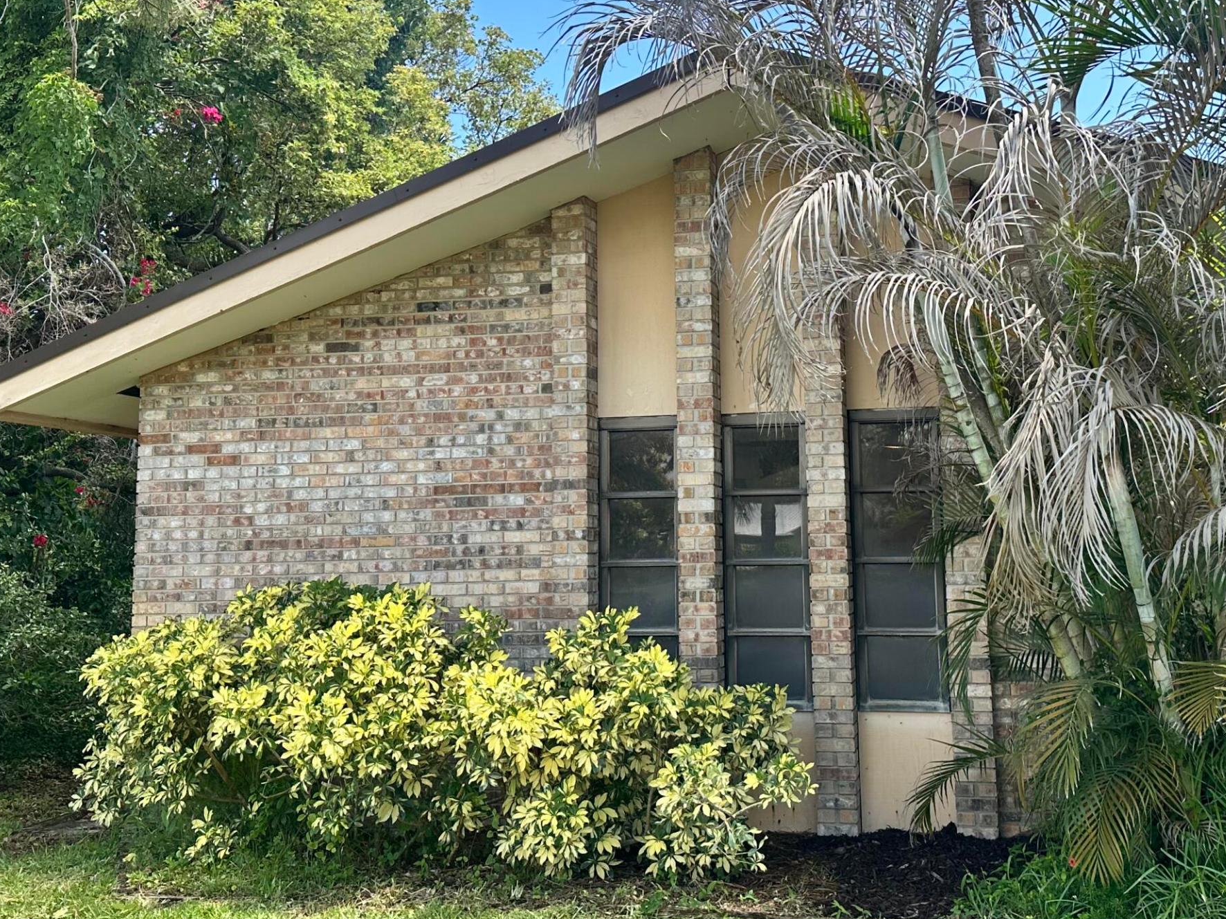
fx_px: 1381
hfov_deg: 47.6
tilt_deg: +7.2
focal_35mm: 39
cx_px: 725
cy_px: 367
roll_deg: +0.2
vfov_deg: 36.7
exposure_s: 1/1009
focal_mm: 6.86
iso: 80
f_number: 1.78
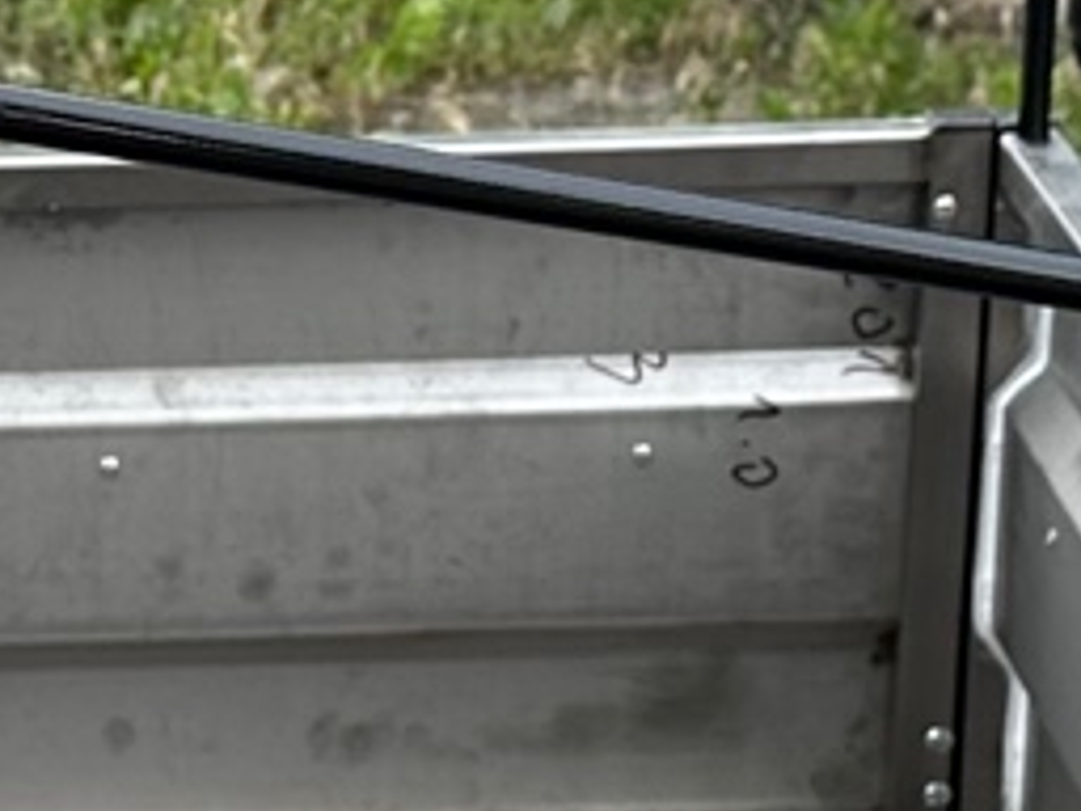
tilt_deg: -23.4
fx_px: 5902
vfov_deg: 7.7
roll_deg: -0.5
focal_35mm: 189
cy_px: 1339
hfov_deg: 10.3
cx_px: -203
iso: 80
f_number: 1.78
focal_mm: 6.86
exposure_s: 1/773
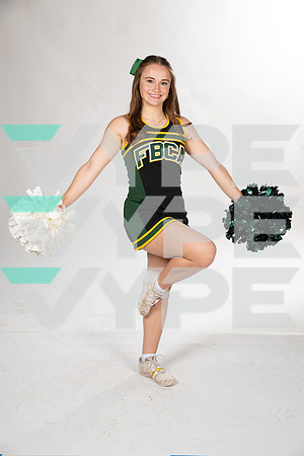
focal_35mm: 62
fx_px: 785
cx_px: 152
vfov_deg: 32.4
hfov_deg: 21.9
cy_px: 228
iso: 640
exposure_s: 1/400
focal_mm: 62
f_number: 8
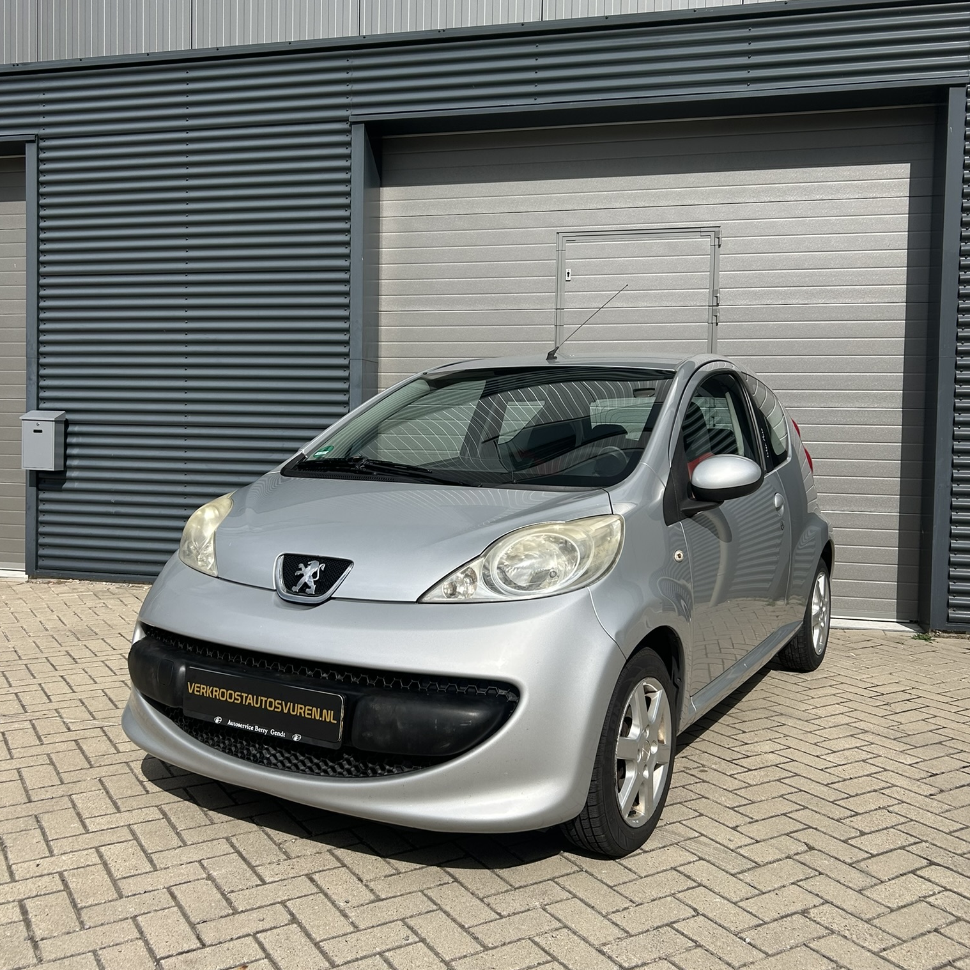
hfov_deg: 52.5
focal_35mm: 31
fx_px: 983
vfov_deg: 52.5
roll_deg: -1.4
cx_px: 484
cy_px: 458
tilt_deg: -1.4
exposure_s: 1/6993
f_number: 1.5
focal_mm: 5.7
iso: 50
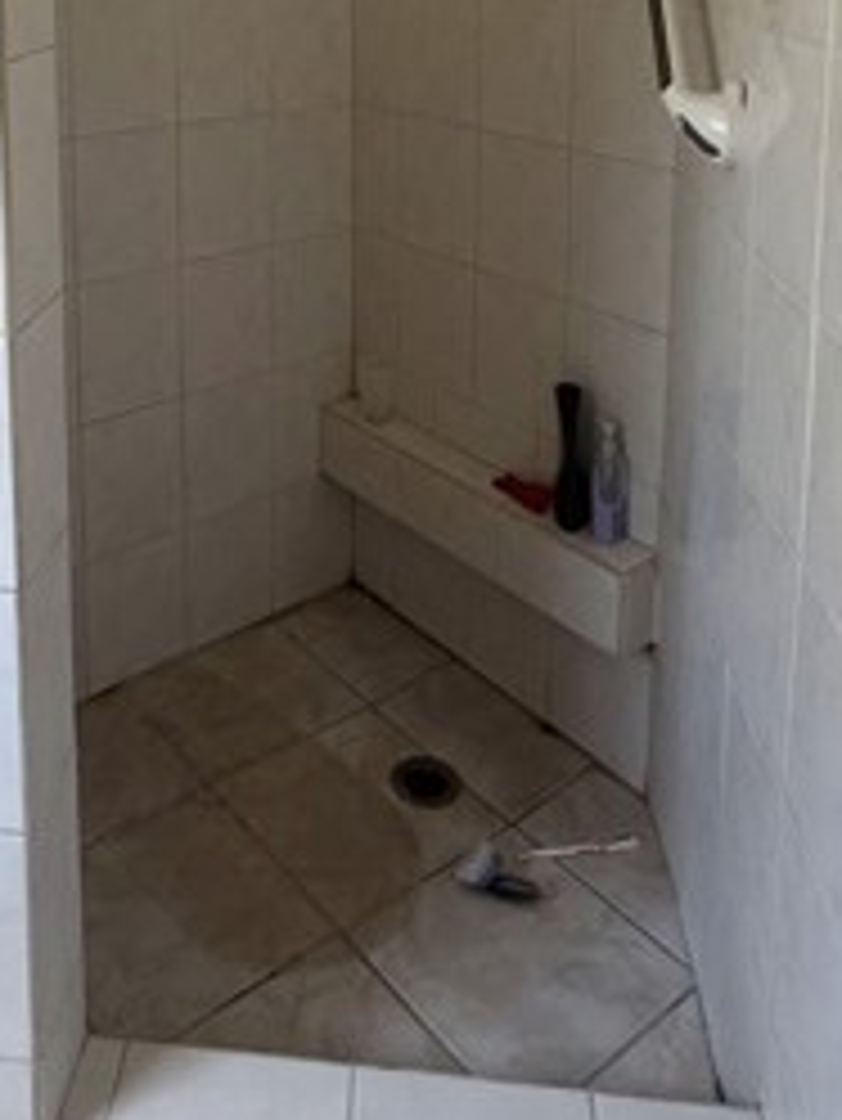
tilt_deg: -6.4
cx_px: 306
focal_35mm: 36
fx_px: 1167
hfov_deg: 39.4
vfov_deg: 45.3
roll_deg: +0.3
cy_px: 63
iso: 160
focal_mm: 2.22
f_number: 2.2
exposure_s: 1/60
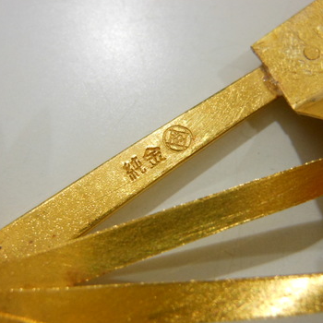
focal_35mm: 40
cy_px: 160
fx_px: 422
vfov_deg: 41.9
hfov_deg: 41.9
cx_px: 164
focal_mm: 5.9
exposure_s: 1/20
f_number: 4
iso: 400
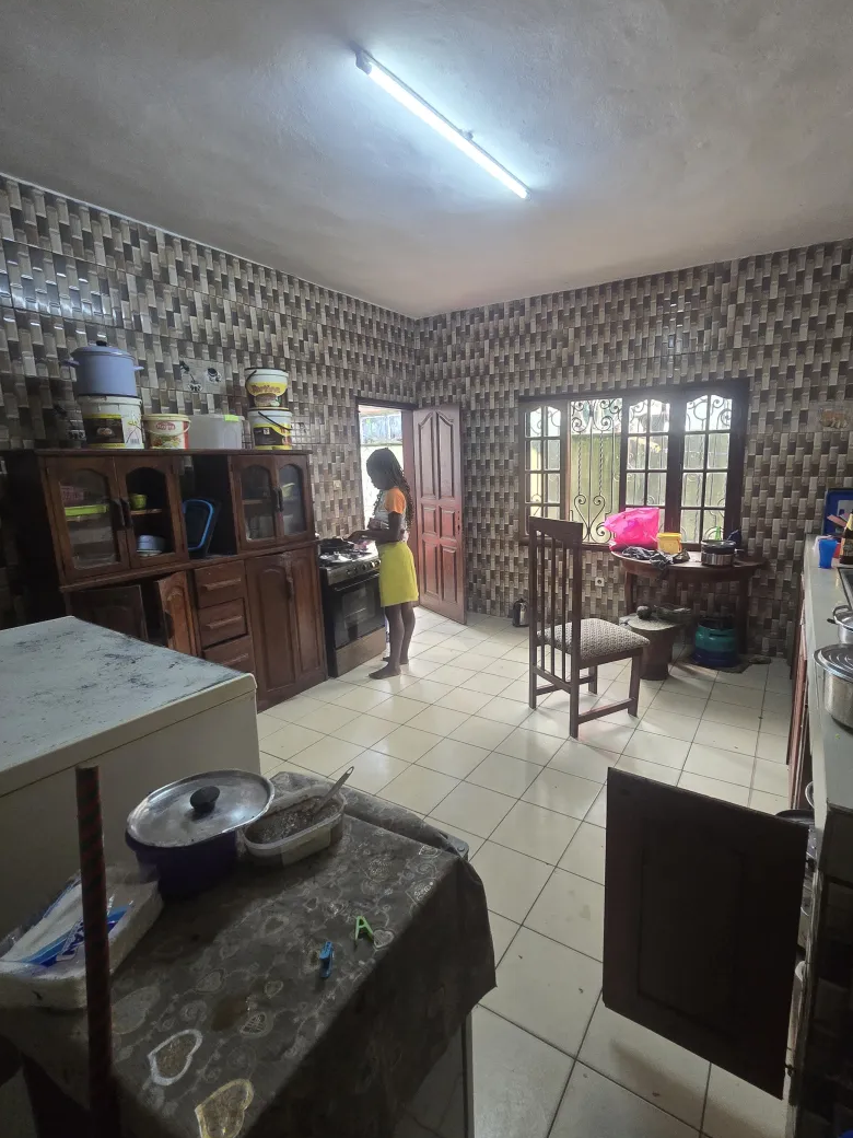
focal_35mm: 15
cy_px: 557
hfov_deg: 81.5
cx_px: 470
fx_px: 493
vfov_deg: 98.2
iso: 400
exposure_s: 1/60
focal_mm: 2.2
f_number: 2.2
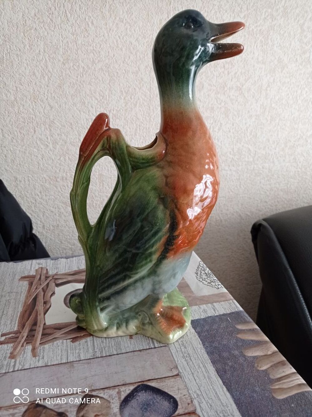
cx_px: 156
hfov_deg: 49.7
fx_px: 337
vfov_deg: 63.5
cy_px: 208
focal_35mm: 28
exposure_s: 1/50
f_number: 1.79
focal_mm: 4.74
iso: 108
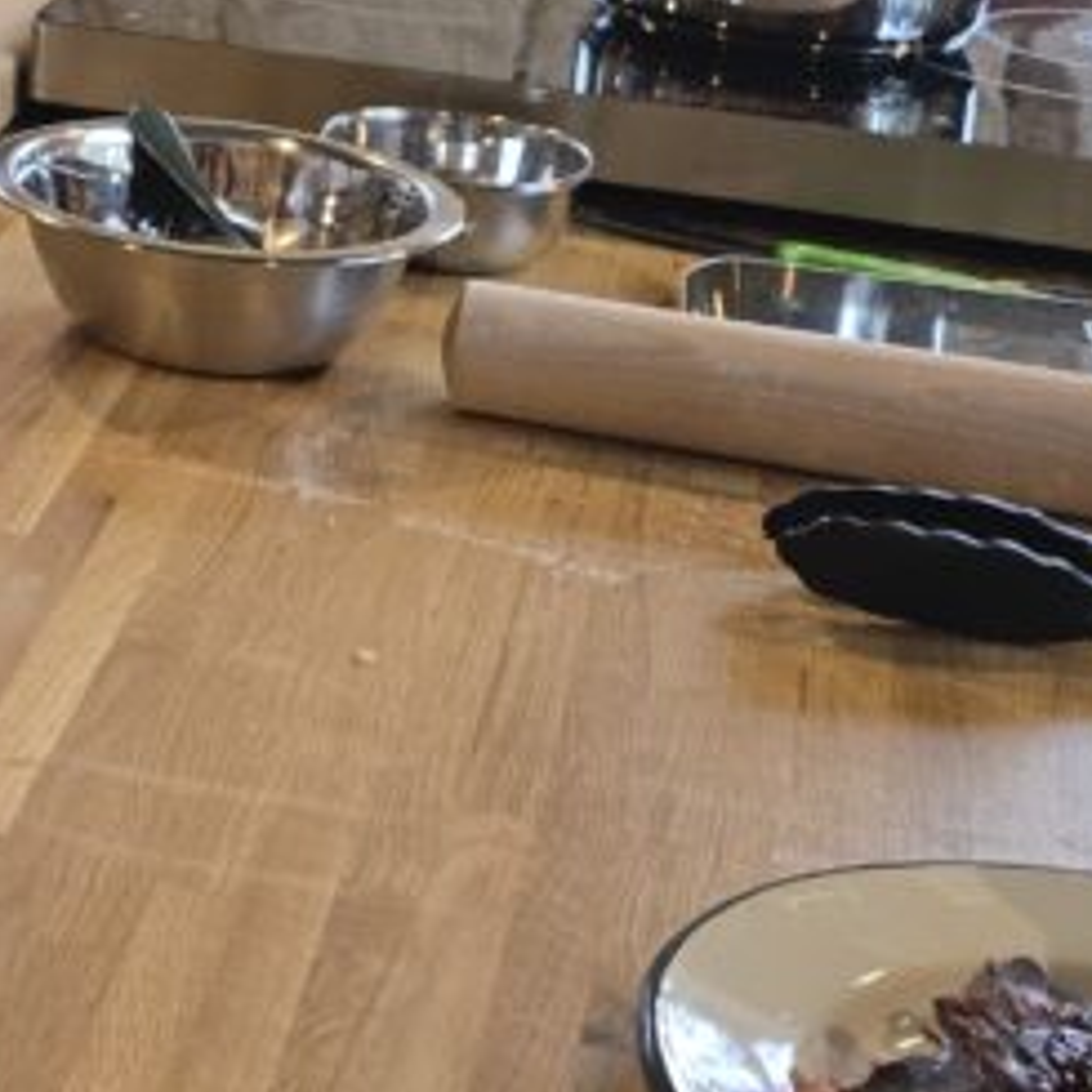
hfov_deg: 17.0
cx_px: -842
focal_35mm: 85
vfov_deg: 19.6
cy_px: -103
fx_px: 3034
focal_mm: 6.3
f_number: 1.7
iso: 125
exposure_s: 1/50
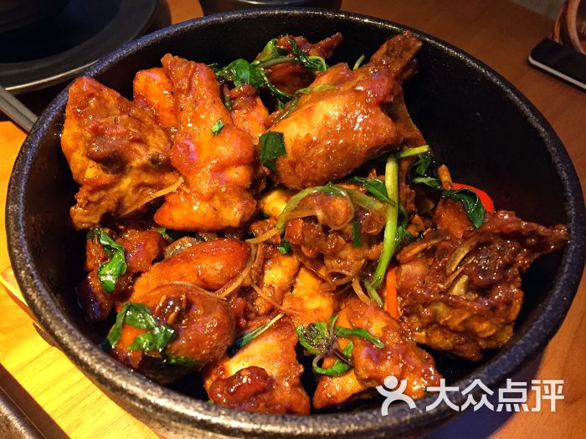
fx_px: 491
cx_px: 293
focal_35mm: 29
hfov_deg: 61.7
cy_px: 220
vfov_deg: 48.2
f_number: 2.2
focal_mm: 4.15
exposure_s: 1/33
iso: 320
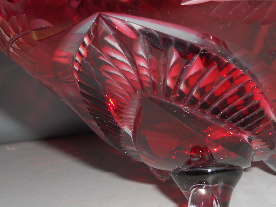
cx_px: 86
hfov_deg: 27.6
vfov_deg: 20.9
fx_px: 558
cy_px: 73
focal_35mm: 70
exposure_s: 1/25
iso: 80
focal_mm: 5.8
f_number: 8.8
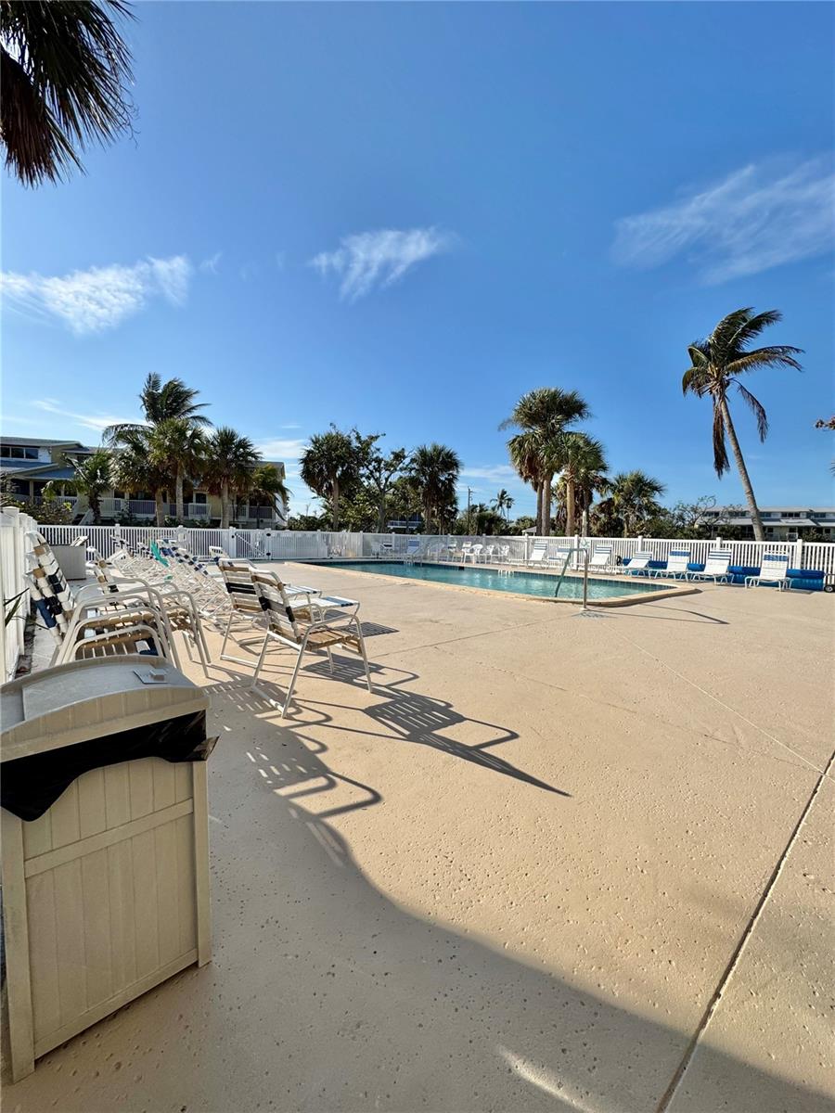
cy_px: 556
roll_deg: -1.1
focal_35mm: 14
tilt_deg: -2.5
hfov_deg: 85.7
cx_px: 418
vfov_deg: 102.1
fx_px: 450
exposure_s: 1/3390
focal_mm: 2.22
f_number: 2.2
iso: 50
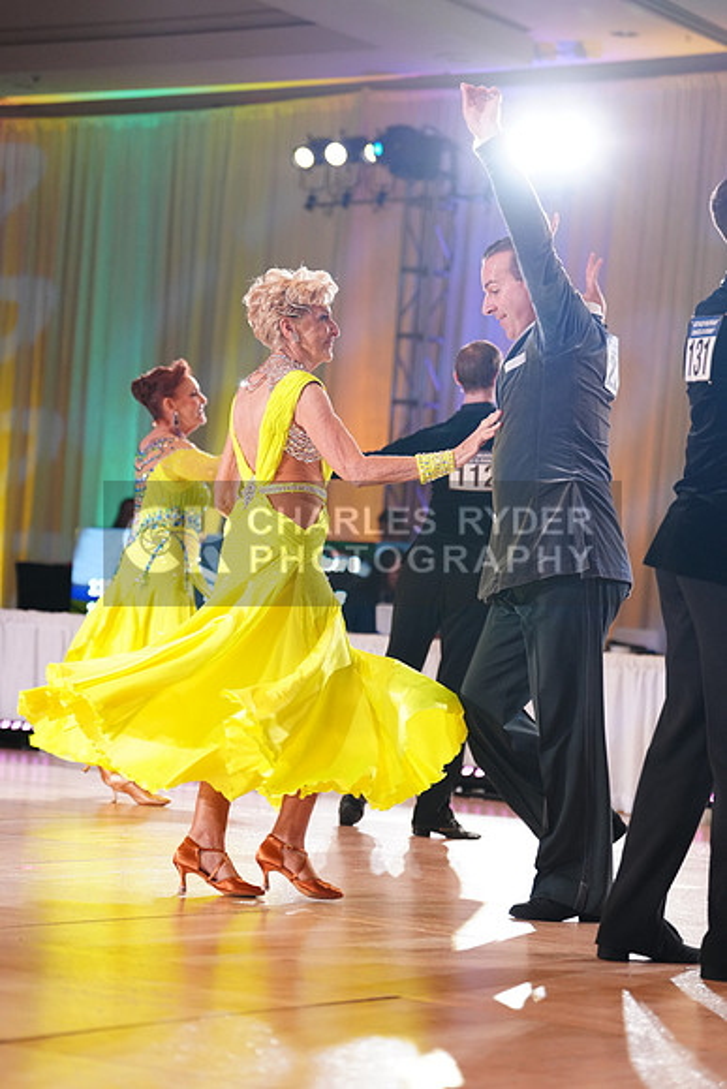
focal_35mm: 93
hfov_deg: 14.7
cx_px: 364
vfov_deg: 21.9
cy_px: 544
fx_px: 2815
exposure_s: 1/500
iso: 2000
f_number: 2.8
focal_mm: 93
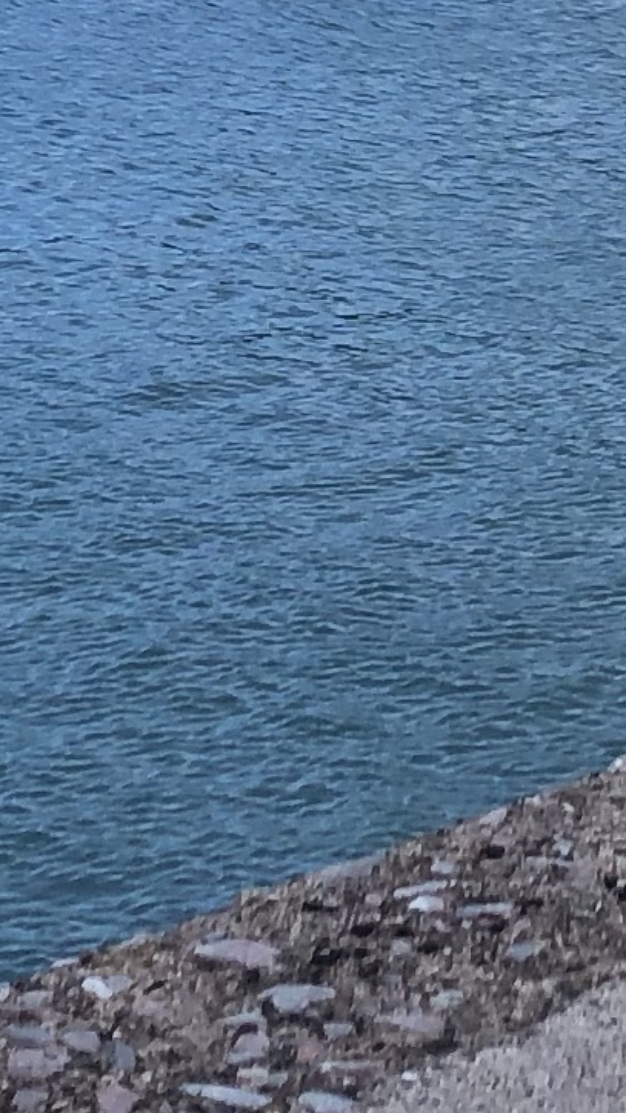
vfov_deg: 12.0
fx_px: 5019
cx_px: 1201
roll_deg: +0.5
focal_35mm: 170
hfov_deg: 6.9
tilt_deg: -3.3
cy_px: -636
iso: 20
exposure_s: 1/273
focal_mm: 3.99
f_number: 1.8
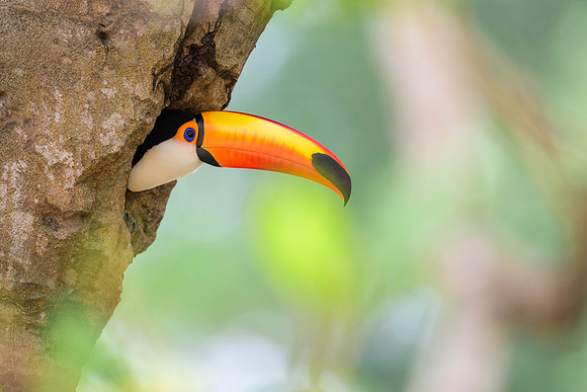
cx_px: 312
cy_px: 154
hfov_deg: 2.5
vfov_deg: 1.7
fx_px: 13297
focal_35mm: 815
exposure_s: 1/500
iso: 90
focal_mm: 400
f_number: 2.8
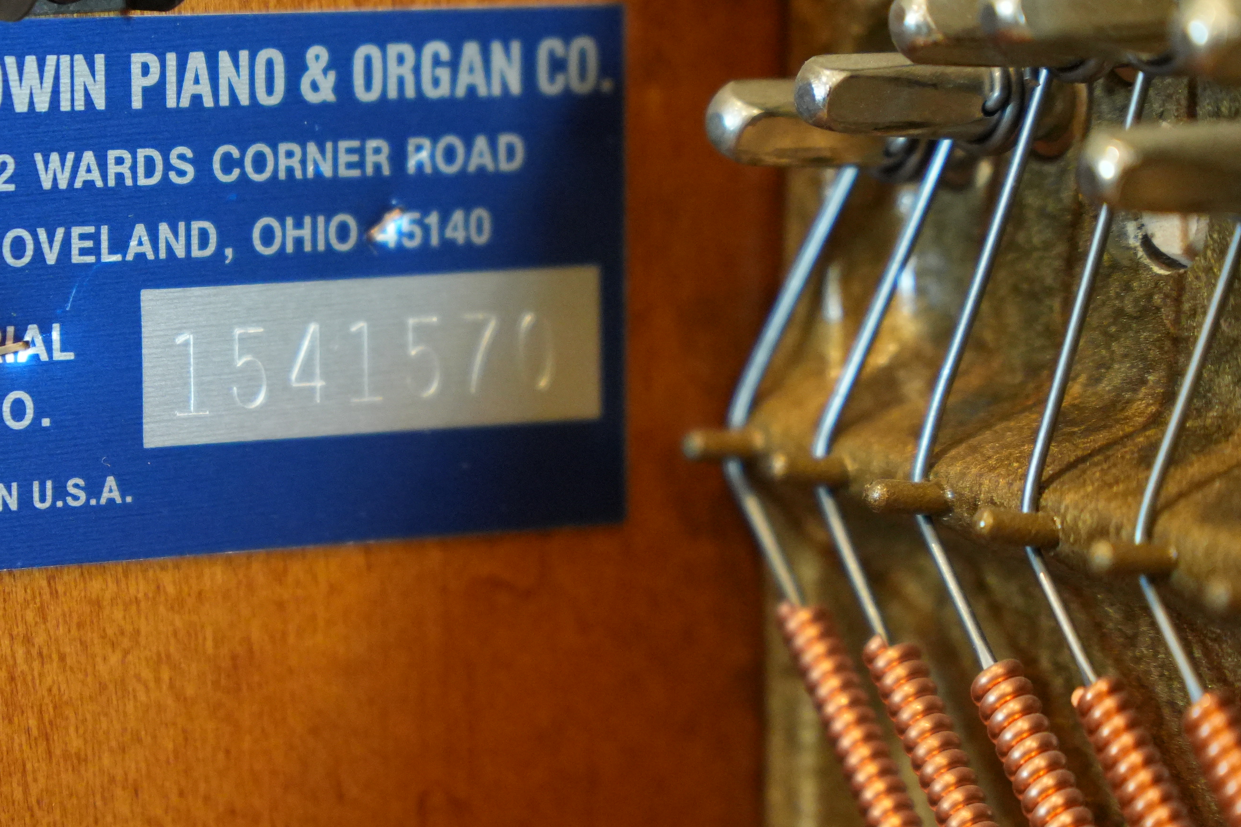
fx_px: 6065
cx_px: 337
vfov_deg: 7.8
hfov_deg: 11.7
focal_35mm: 176
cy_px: 463
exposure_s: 1/125
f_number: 2.8
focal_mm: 70
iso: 3200
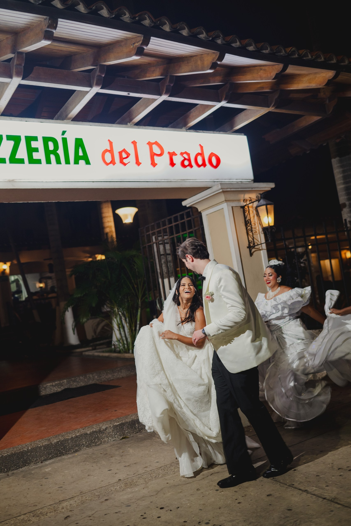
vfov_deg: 54.4
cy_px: 263
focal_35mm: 35
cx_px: 176
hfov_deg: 37.9
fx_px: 512
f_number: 2.2
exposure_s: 1/100
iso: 640
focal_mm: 35
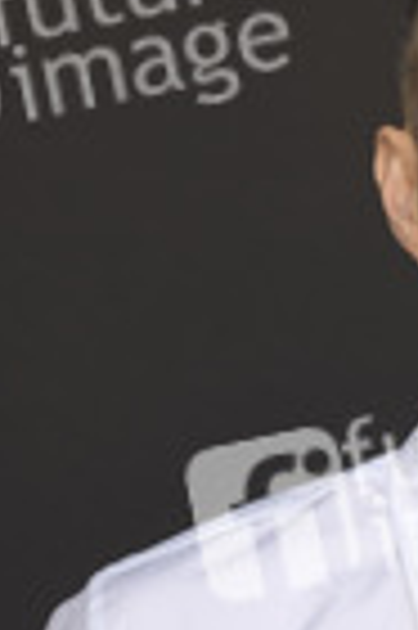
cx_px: 548
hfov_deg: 4.8
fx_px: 4976
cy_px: 720
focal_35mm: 285
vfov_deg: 7.2
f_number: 5
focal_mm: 100
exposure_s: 1/320
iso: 800
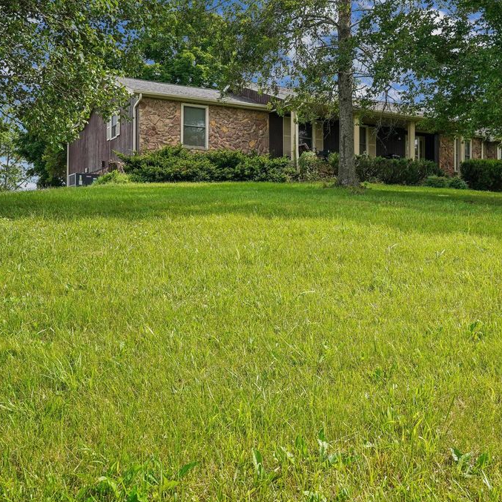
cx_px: 352
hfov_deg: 37.0
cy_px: 252
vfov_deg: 37.6
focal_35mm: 45
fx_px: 738
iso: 400
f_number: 11
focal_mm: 35
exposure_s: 1/200
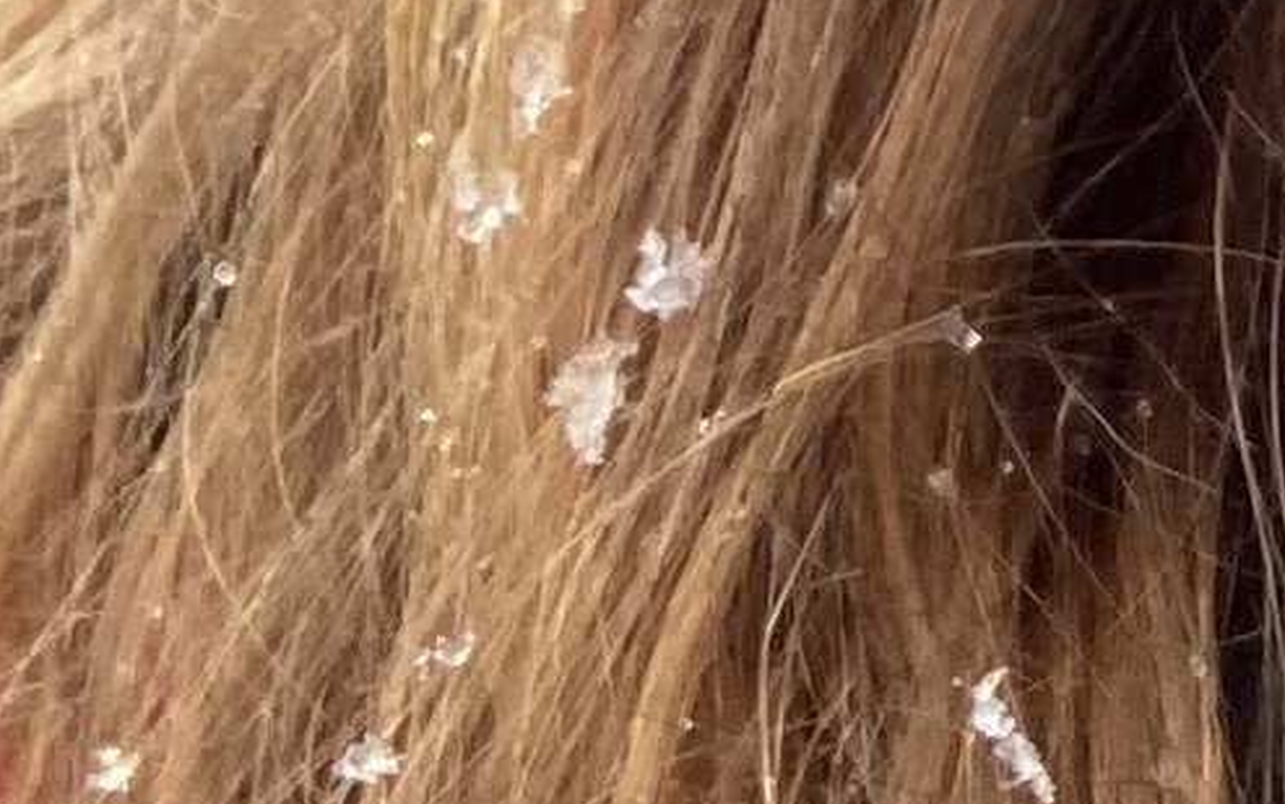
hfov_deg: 9.3
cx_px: 2593
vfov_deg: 5.8
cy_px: -1426
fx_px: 7426
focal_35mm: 212
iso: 20
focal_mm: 2.87
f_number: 2.2
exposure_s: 1/121
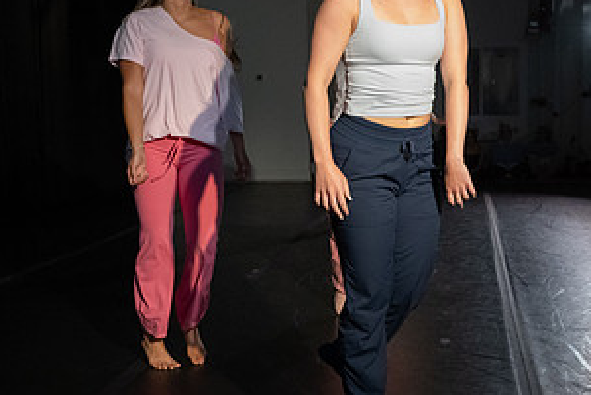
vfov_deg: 25.1
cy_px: 168
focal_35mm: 54
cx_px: 359
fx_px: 887
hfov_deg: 36.7
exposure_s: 1/400
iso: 6400
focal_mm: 28
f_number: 5
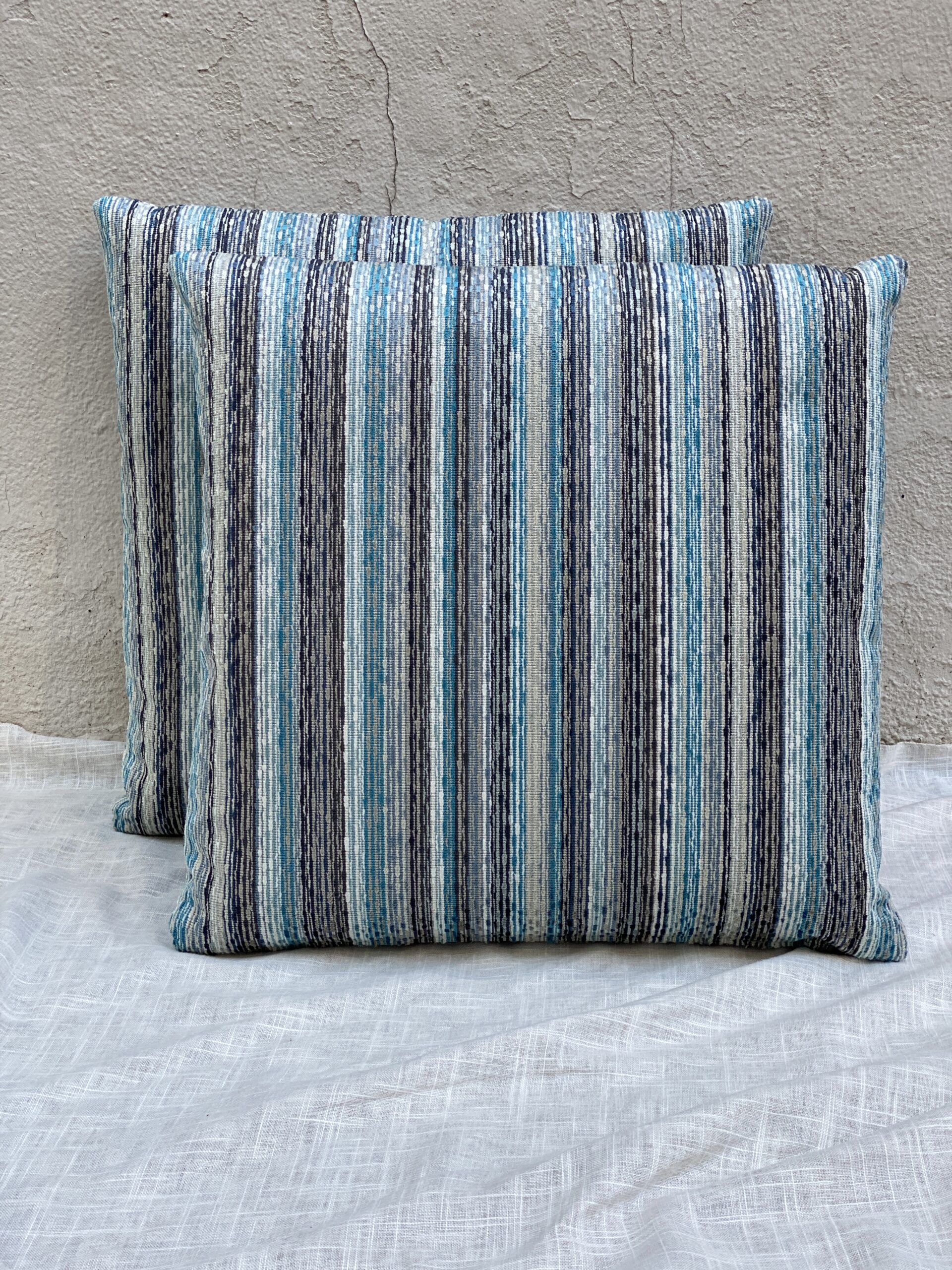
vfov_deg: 36.8
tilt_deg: -17.9
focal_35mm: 52
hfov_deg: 28.0
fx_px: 1907
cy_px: 635
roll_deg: +0.5
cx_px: 476
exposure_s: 1/122
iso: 50
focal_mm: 6
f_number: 2
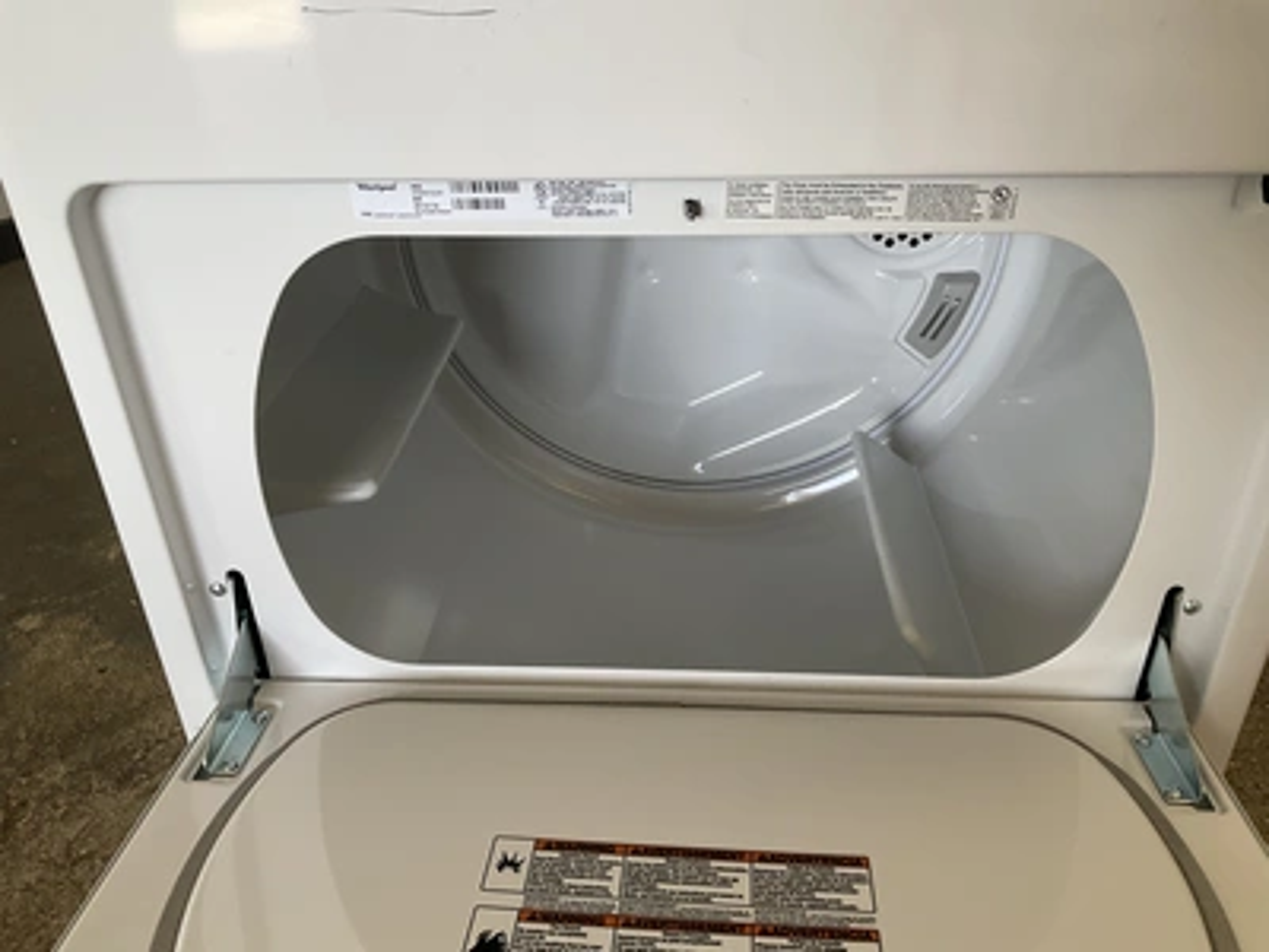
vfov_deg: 48.2
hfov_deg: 61.7
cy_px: 476
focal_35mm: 29
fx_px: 1063
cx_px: 634
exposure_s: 1/120
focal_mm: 3
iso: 40
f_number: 1.8
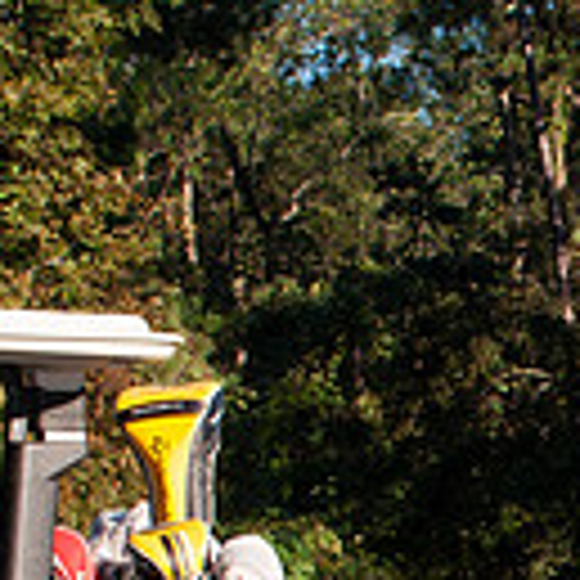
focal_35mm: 137
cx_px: 800
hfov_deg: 12.3
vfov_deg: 12.3
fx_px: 2597
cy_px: 767
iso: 400
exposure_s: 1/200
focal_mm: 24
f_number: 13
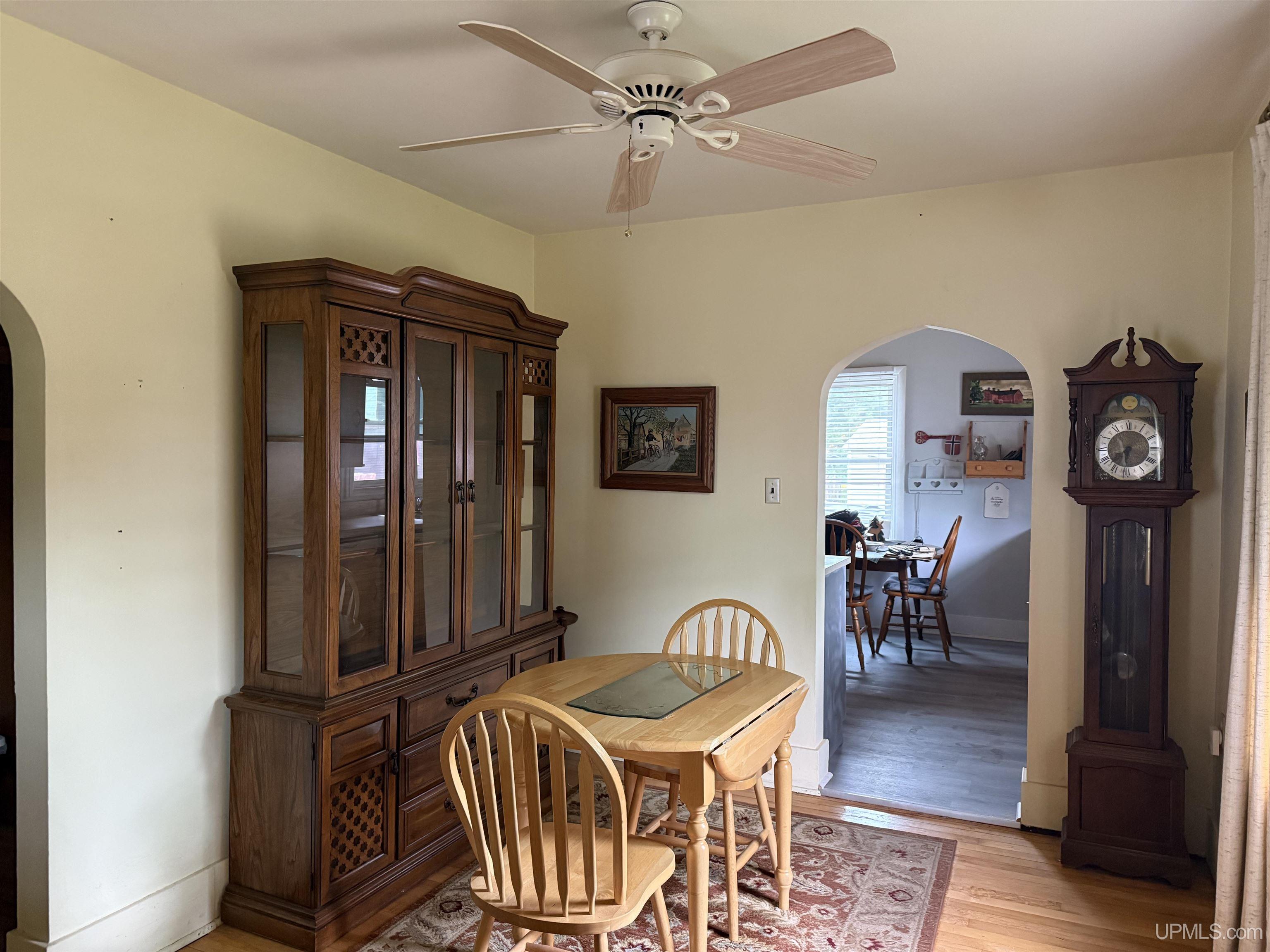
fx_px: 881
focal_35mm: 24
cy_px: 476
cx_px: 635
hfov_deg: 71.6
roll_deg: -0.3
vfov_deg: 56.8
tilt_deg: -0.3
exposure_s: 1/60
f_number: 1.78
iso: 800
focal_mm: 6.76
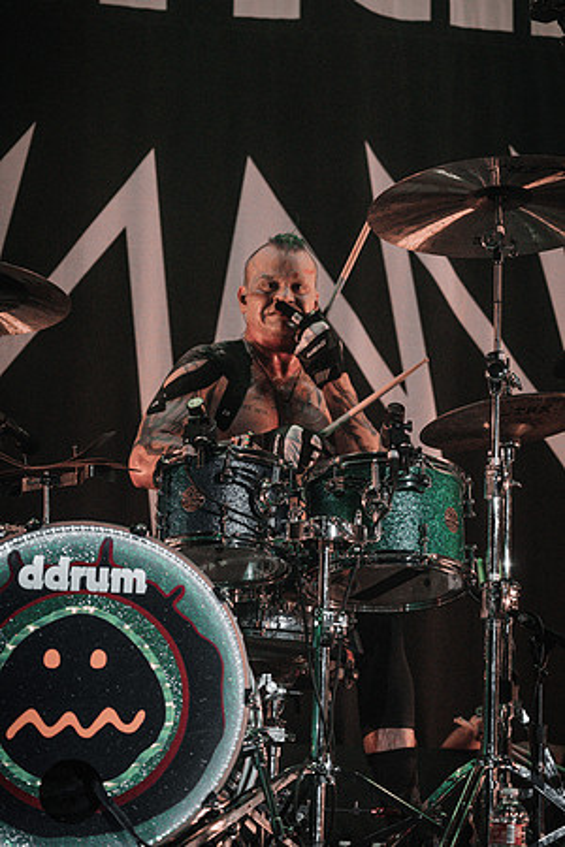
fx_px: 2448
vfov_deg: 19.6
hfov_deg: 13.2
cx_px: 282
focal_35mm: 104
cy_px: 424
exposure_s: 1/1000
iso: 5000
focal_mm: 104
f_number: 4
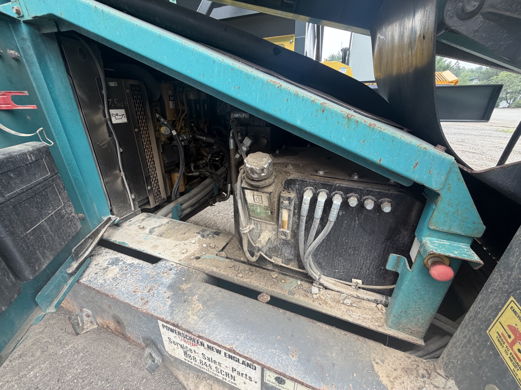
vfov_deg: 85.7
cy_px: 195
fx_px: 211
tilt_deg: -23.2
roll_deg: +2.4
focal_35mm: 14
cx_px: 260
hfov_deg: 102.1
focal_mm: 2.22
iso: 125
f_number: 2.2
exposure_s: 1/121
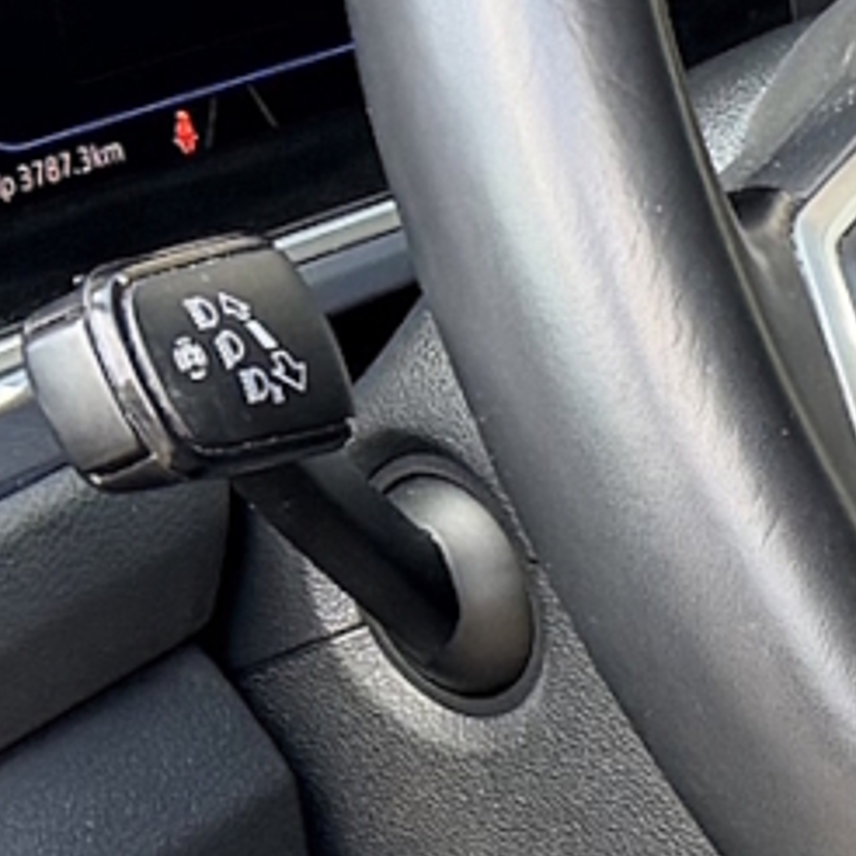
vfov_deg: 7.6
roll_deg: -0.8
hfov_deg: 7.3
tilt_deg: -28.4
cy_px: 1615
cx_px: 2300
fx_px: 6183
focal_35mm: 221
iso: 160
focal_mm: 6.76
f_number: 1.78
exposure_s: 1/187
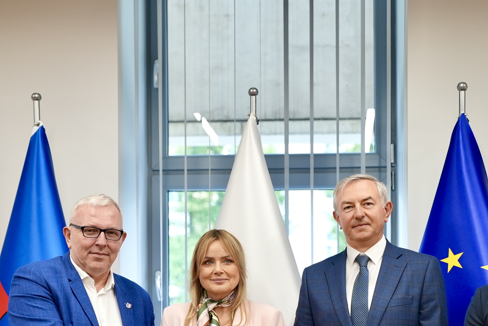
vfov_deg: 19.0
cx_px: 261
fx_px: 957
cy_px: 297
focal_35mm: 71
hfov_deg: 28.6
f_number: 1.8
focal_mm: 36.3
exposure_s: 1/320
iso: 400
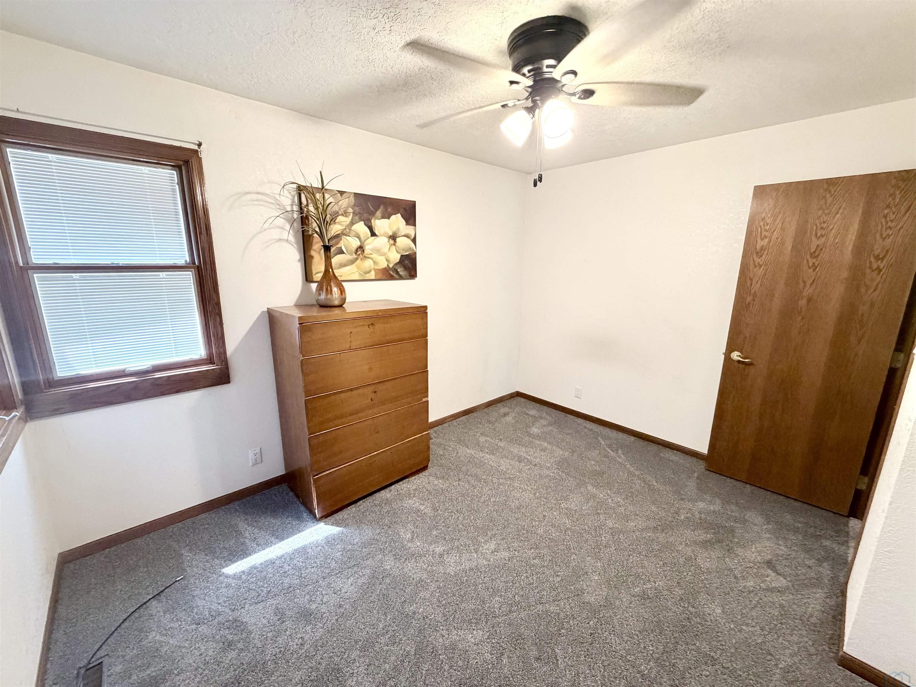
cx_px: 458
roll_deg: -1.0
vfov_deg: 85.7
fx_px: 370
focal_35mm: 14
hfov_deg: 102.1
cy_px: 344
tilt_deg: -12.2
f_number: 2.2
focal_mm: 2.22
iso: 320
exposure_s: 1/60
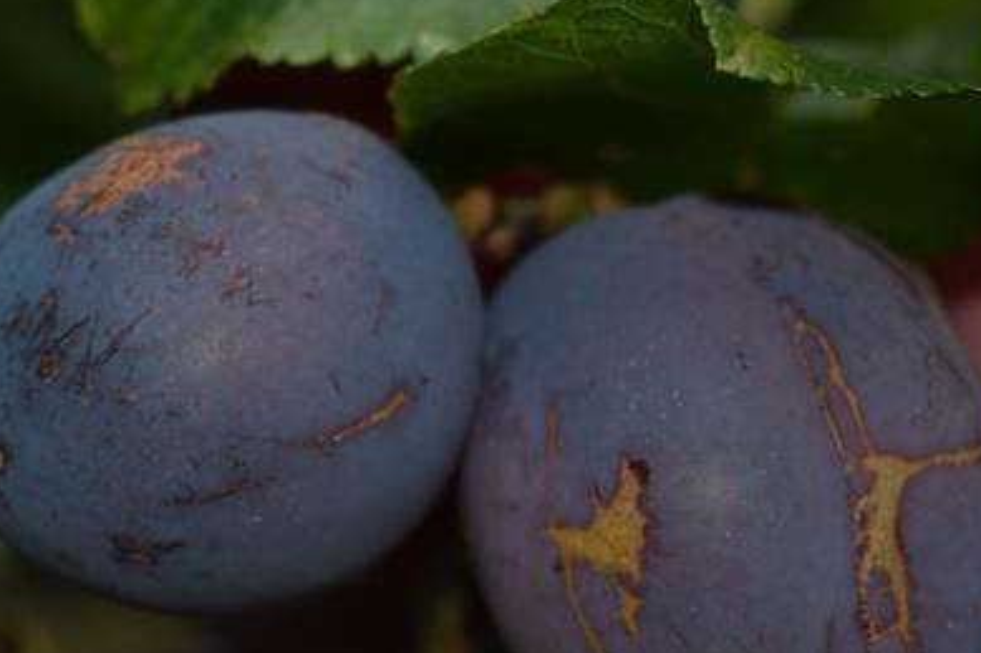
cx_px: 474
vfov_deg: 12.3
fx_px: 3023
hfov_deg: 18.4
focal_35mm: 111
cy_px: 446
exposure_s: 1/60
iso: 320
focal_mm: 48
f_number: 5.3
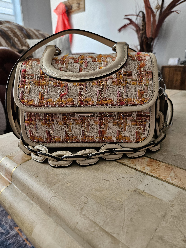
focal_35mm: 23
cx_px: 93
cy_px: 124
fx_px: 165
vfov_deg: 73.9
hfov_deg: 58.9
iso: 160
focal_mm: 5.4
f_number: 1.8
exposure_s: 1/120
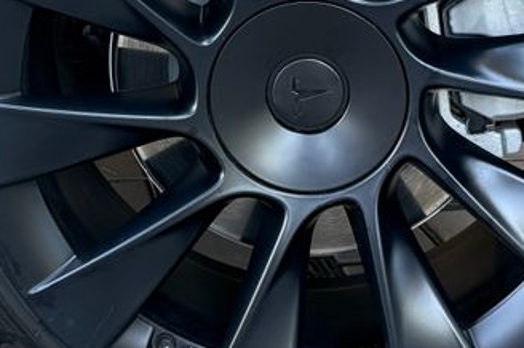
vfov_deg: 17.0
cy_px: -16
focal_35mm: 78
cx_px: 262
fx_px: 1134
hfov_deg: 26.0
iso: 200
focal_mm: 6.76
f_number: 1.78
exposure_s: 1/181
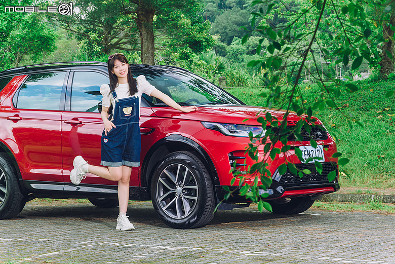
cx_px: 198
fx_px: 988
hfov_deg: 22.6
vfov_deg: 15.2
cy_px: 132
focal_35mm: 90
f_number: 5.6
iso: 400
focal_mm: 90
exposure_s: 1/50
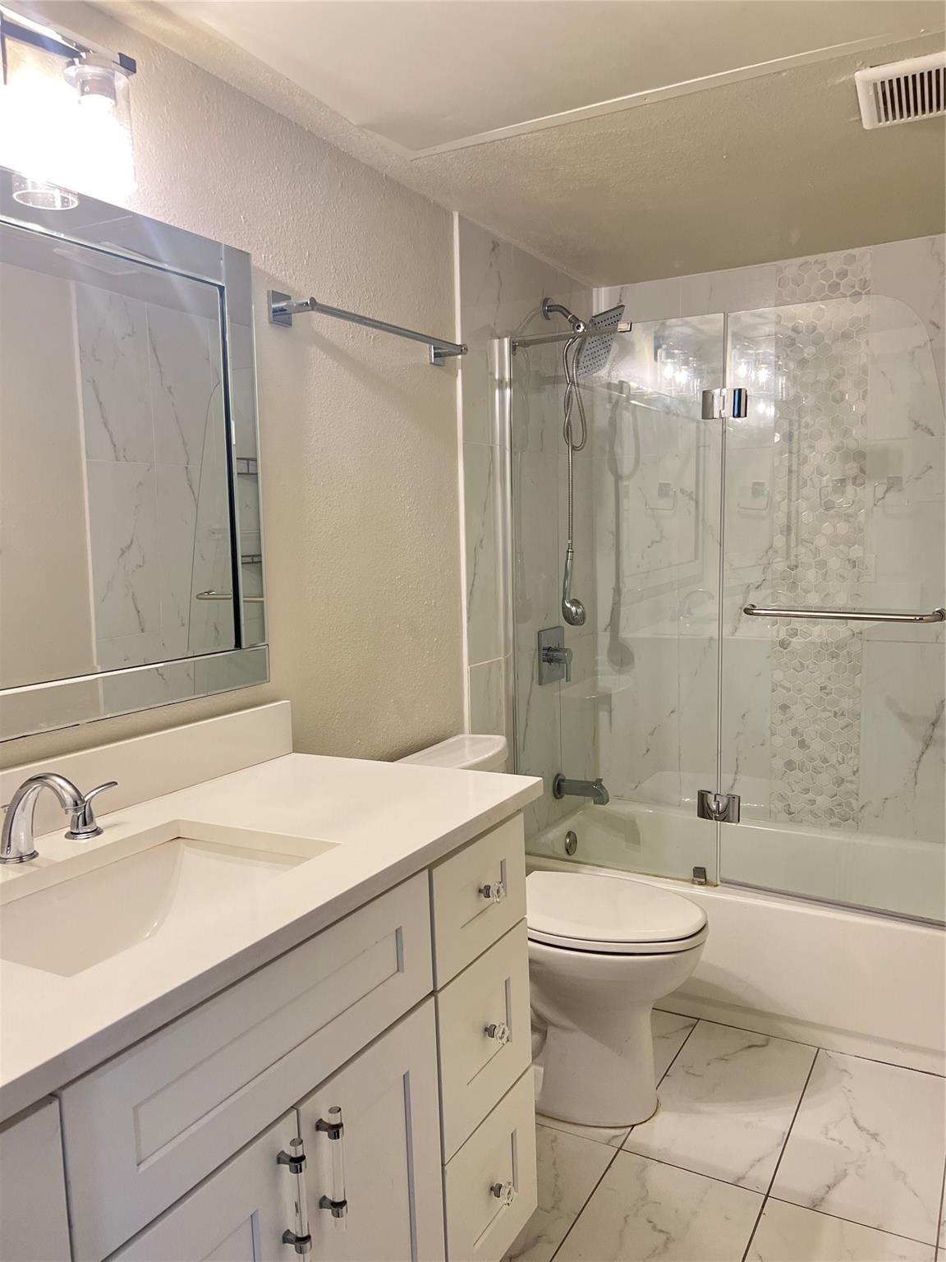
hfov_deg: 53.1
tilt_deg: -6.5
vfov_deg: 67.3
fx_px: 947
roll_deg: +2.4
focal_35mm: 26
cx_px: 473
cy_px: 631
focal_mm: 5.7
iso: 160
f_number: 1.5
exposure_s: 1/60
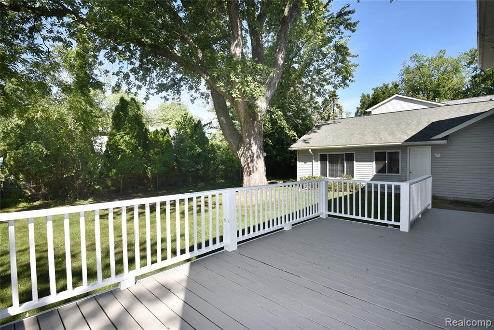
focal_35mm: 17
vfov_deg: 70.5
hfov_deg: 93.3
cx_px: 247
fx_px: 233
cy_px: 165
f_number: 7.1
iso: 125
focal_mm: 17
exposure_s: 1/200
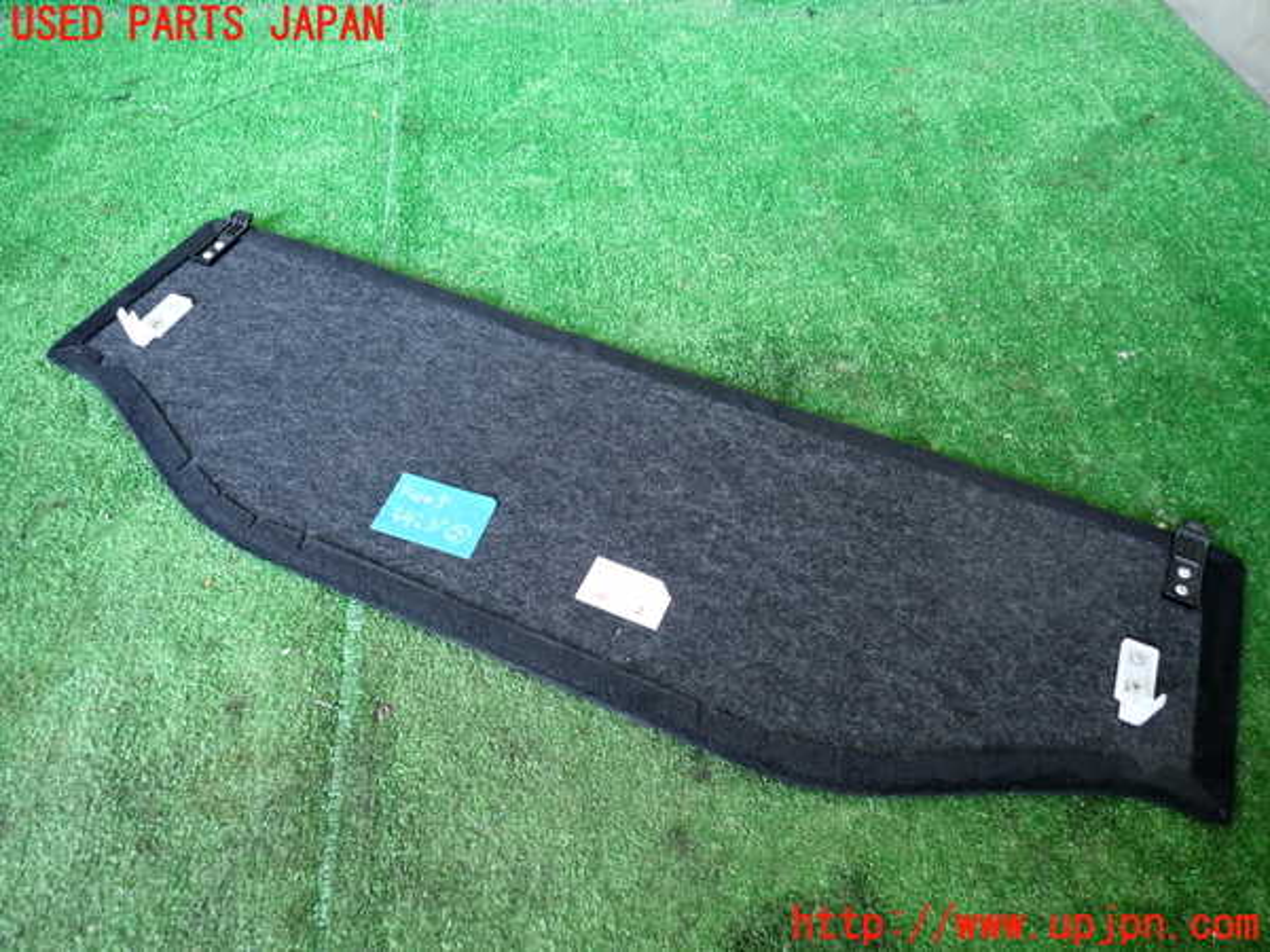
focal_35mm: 25
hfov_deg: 69.4
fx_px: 917
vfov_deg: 54.9
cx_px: 635
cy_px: 476
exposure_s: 1/30
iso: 200
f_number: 2
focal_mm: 4.5
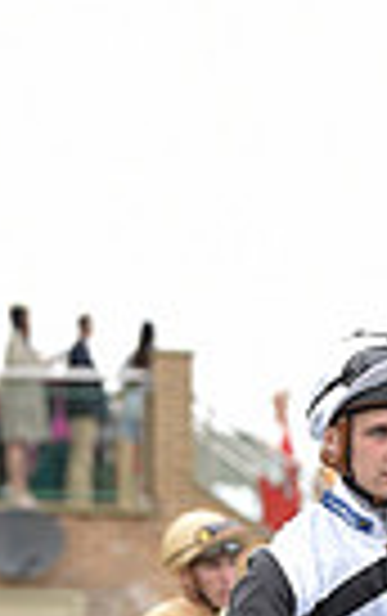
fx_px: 7318
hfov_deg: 3.0
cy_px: 953
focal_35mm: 435
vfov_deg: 4.8
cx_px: 459
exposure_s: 1/500
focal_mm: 130
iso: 640
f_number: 4.5
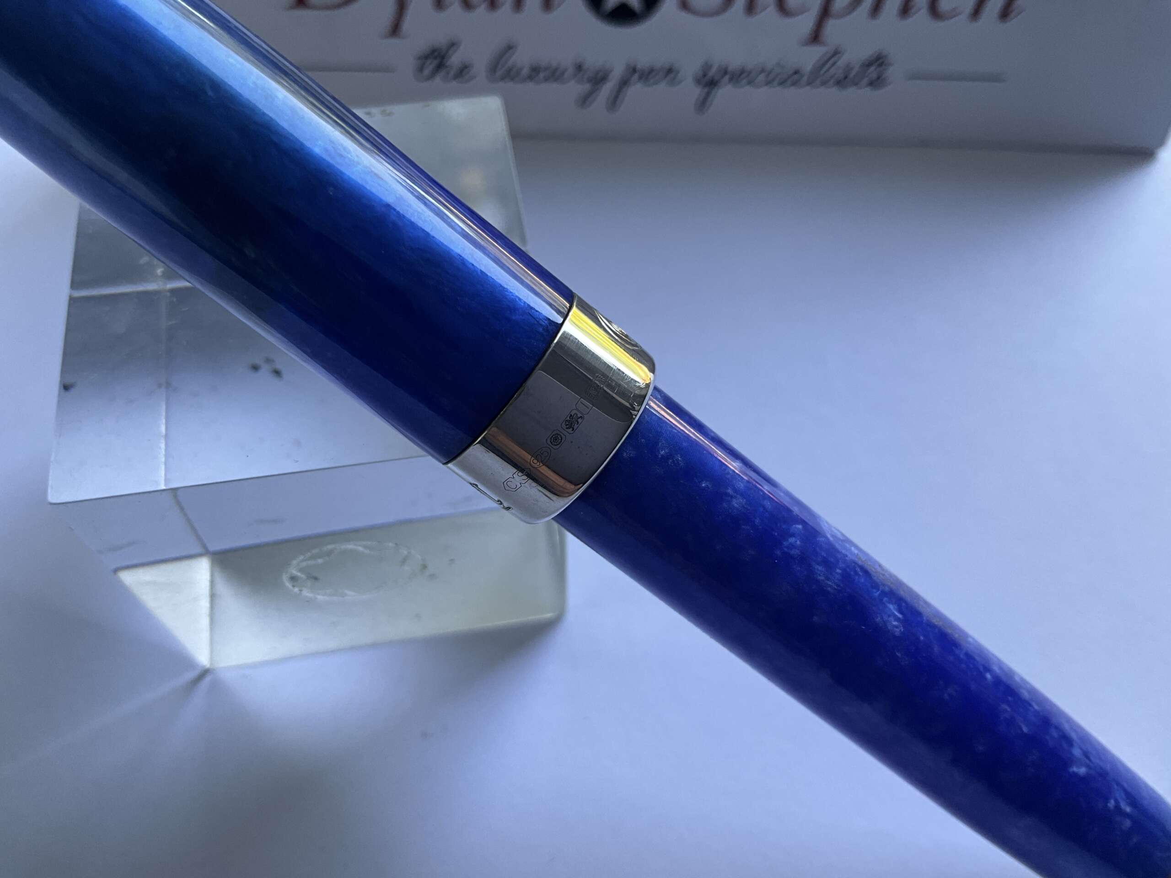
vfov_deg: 48.2
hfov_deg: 61.7
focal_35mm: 29
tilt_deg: -60.2
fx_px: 981
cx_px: 586
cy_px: 439
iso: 50
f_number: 1.8
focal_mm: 3
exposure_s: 1/122
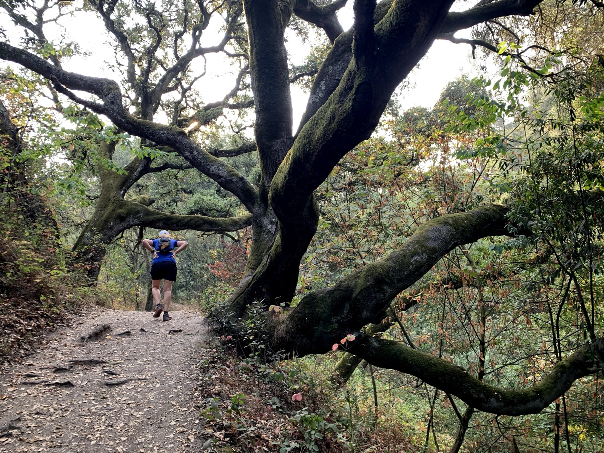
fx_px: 454
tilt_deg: +14.1
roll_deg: +0.5
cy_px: 226
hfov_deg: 67.3
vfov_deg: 53.1
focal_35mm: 26
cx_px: 302
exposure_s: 1/121
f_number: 1.8
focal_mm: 4.25
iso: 80
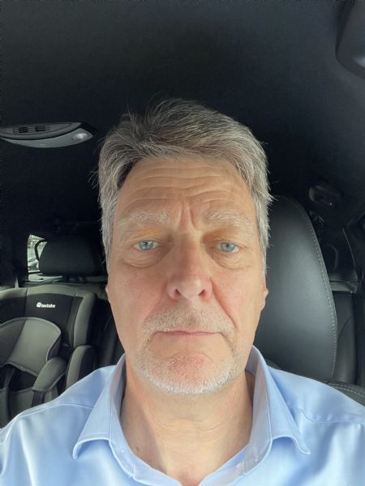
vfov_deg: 60.0
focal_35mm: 30
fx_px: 422
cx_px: 182
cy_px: 243
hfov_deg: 46.8
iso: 100
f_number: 2.2
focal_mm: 2.71
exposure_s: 1/77
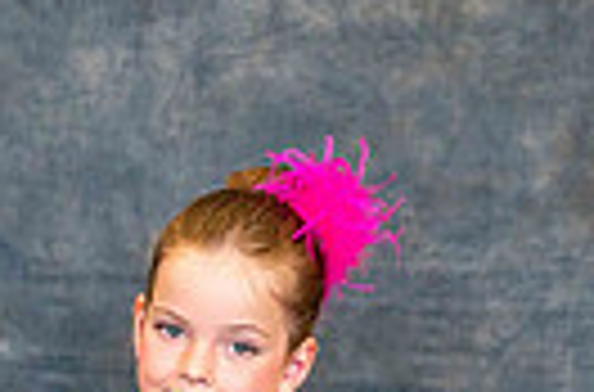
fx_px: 6872
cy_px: 746
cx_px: 347
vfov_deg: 3.2
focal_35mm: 418
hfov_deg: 4.9
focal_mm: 85
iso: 1250
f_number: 3.2
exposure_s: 1/160
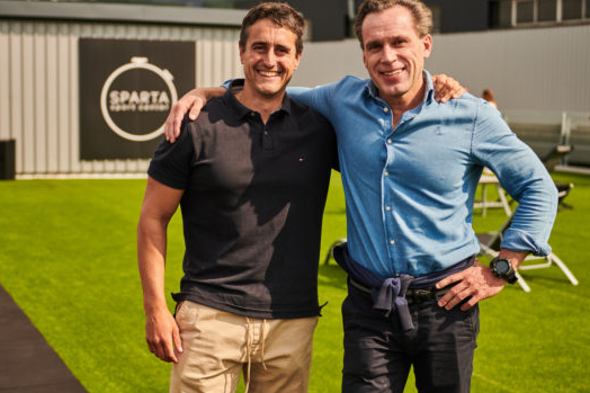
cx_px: 286
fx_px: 1032
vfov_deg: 21.6
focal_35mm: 63
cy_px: 188
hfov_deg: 31.9
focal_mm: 55
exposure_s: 1/3200
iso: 100
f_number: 2.8
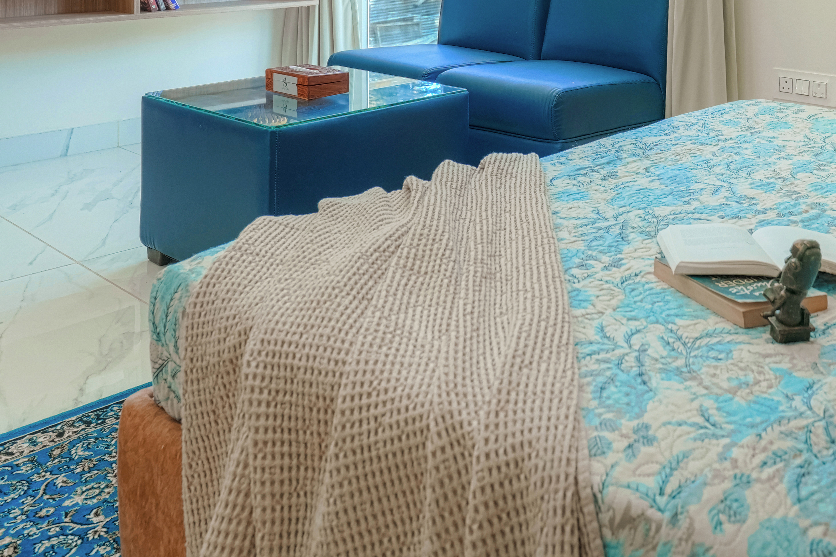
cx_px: 636
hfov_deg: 43.8
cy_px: -89
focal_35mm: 43
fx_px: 998
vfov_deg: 27.8
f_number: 4.5
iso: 640
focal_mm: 18
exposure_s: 1/20
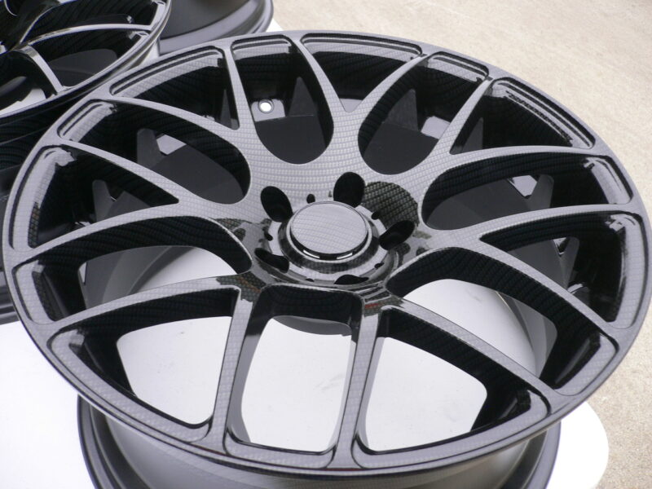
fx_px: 659
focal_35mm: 35
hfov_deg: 52.6
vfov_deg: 40.7
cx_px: 326
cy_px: 244
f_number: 2.8
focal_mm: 5.8
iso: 100
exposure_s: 1/60
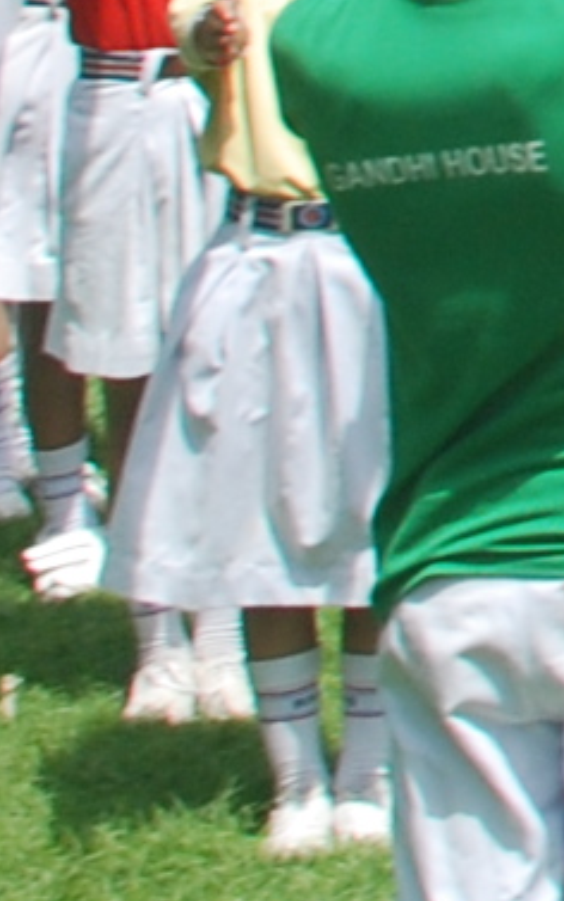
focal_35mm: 259
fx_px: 6362
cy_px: -1176
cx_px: 3107
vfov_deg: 7.6
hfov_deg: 4.2
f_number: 10
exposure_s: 1/160
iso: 250
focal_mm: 22
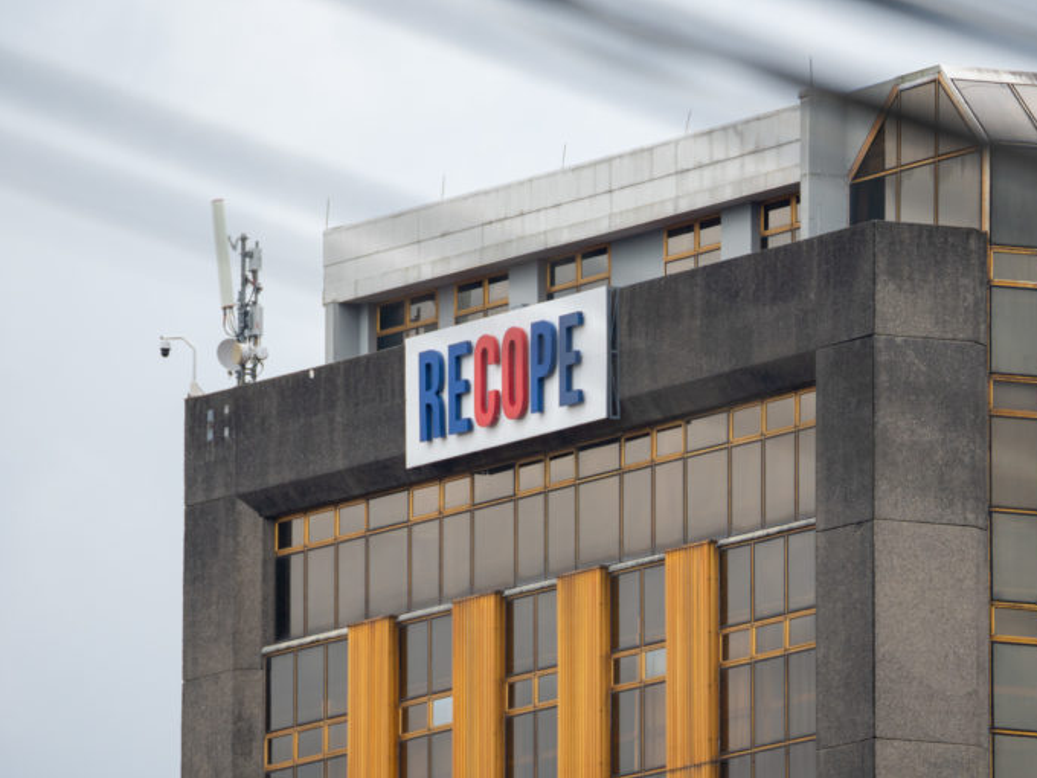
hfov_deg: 3.0
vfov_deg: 2.3
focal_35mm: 652
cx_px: 584
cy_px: 389
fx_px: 19532
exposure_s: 1/500
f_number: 6.3
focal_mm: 400
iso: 250
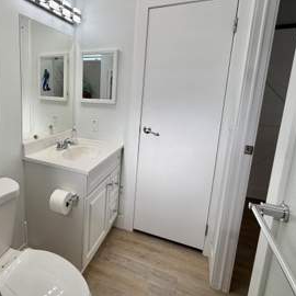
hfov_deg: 66.1
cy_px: 126
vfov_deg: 69.2
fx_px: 213
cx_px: 81
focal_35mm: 22
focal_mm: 2.22
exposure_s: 1/120
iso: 25
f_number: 2.2
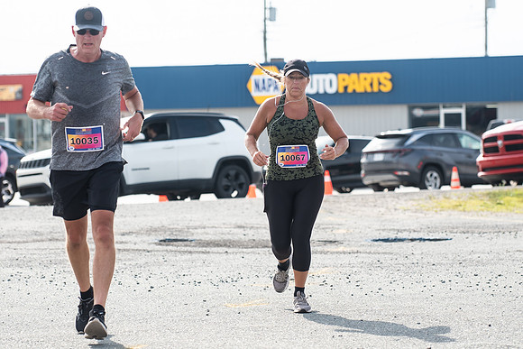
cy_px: 128
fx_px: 2283
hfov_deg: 13.1
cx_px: 282
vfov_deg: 8.7
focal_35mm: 157
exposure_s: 1/1600
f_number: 4.5
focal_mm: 110
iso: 250
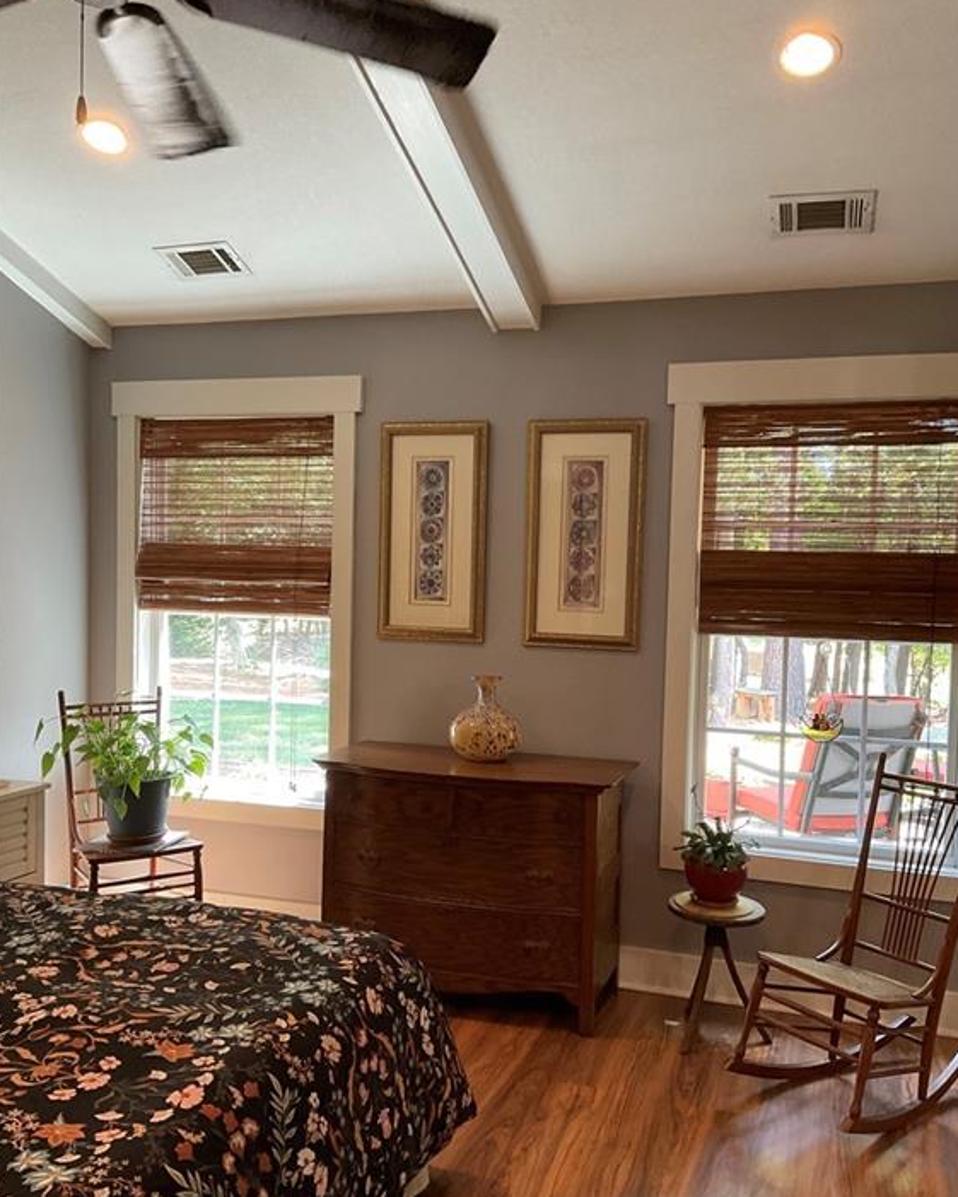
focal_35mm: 31
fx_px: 1098
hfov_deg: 47.1
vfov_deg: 57.1
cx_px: 485
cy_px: 632
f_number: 1.8
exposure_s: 1/60
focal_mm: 3
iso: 100
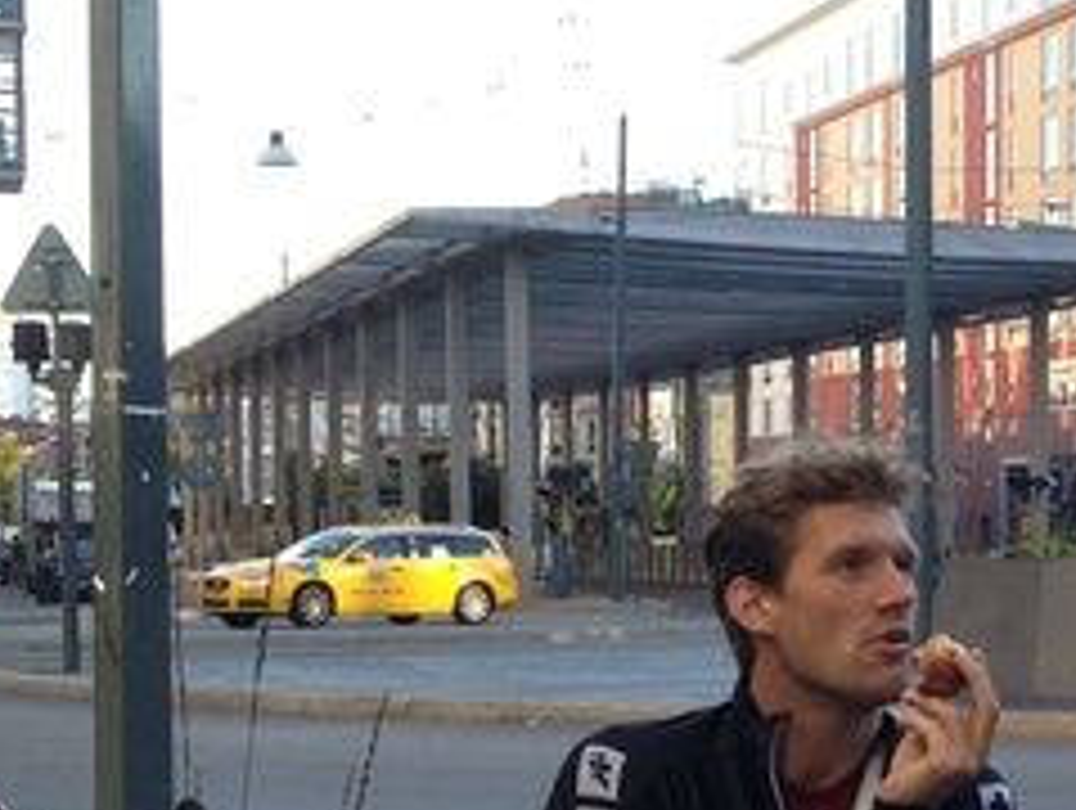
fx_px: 3300
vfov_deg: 13.9
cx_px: 1290
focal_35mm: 106
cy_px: 702
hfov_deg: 17.6
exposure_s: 1/260
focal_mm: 4.28
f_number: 2.4
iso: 50
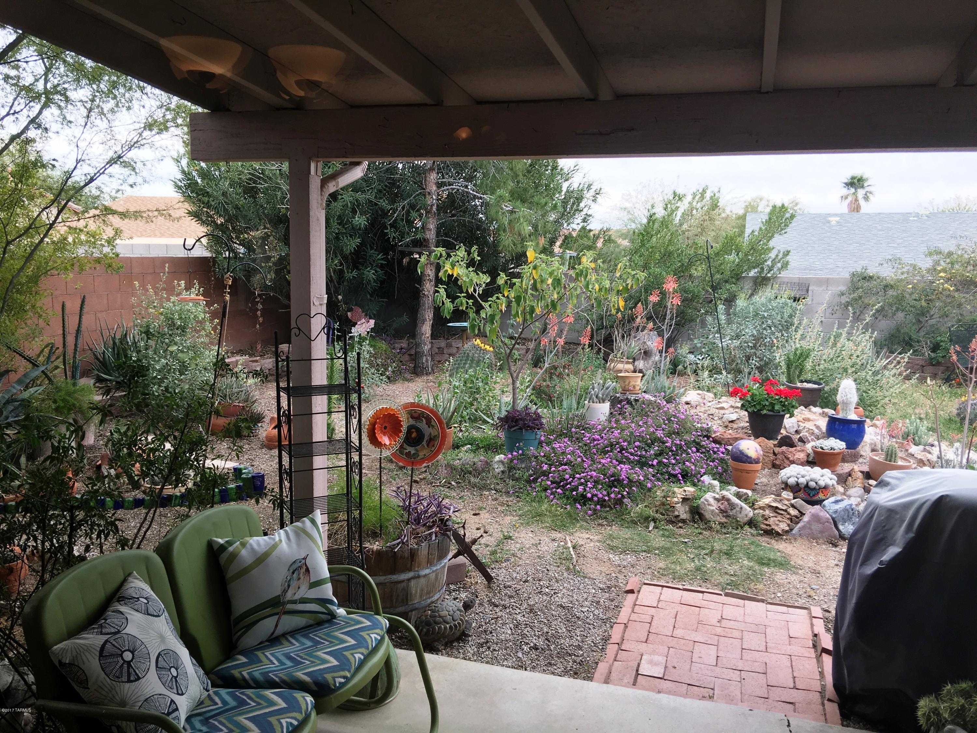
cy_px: 366
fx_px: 818
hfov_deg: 61.7
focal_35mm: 29
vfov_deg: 48.2
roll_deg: -1.4
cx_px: 488
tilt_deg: -7.0
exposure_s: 1/182
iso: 25
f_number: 2.2
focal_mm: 4.15
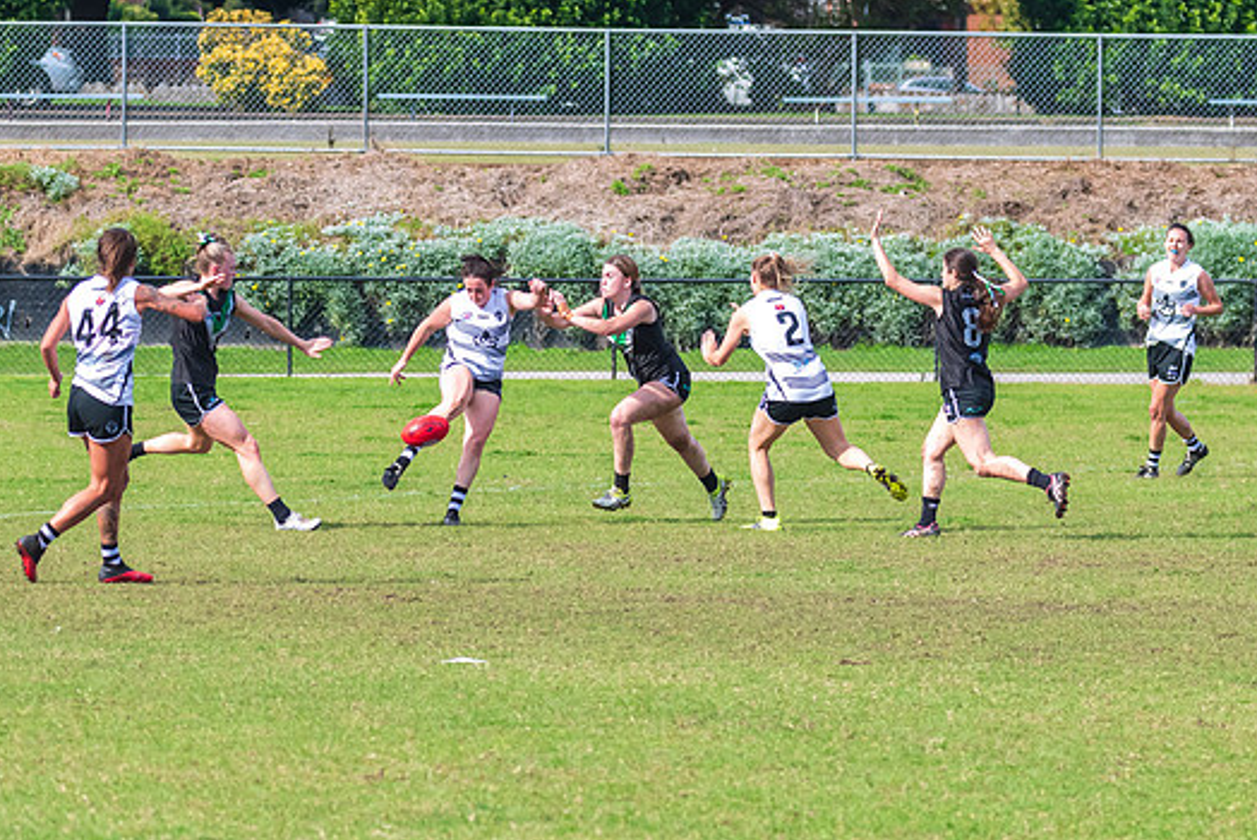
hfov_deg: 5.8
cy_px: 459
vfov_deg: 3.9
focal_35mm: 354
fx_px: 12367
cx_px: 738
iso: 800
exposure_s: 1/1250
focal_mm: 150
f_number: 6.3
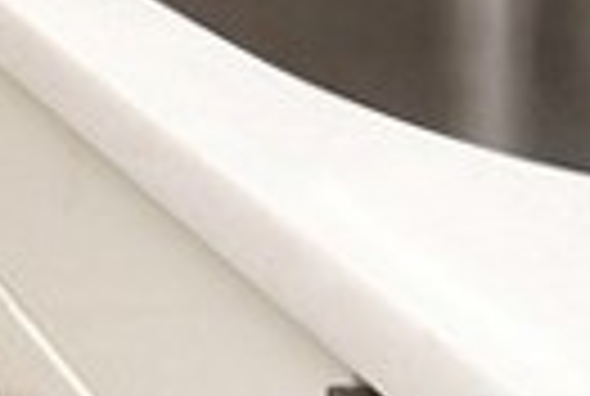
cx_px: -1090
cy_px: -515
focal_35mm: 117
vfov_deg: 10.4
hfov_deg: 11.6
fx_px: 1922
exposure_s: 1/125
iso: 160
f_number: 5.6
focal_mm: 10
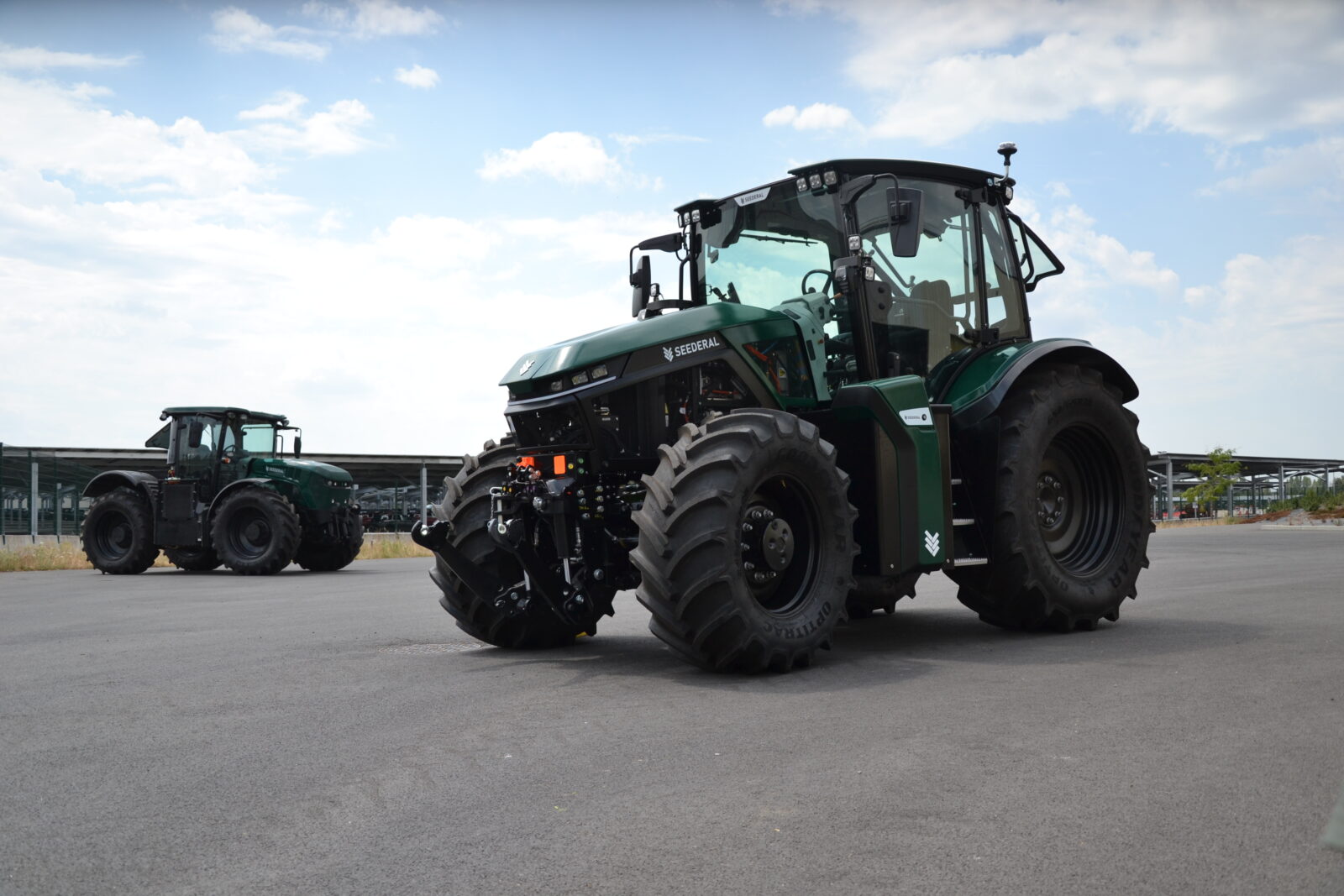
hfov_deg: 57.2
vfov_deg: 40.0
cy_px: 448
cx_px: 672
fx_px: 1232
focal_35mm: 33
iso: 200
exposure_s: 1/1250
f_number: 3.8
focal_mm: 22
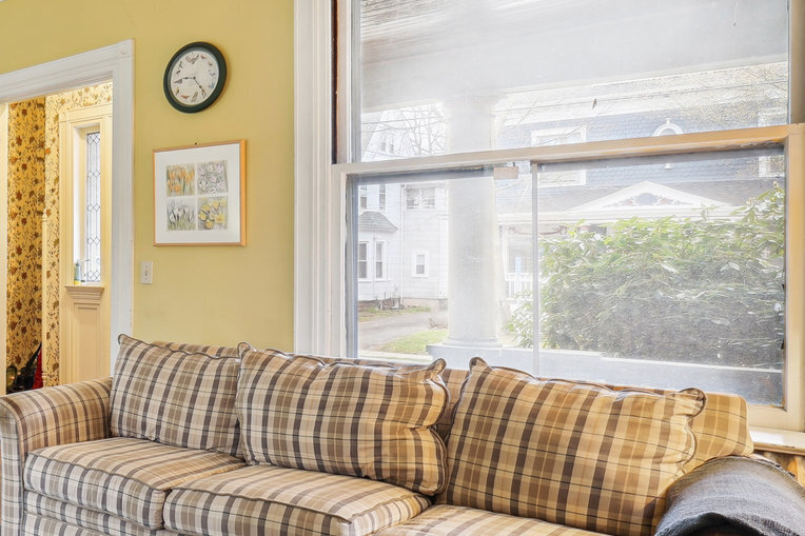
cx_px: -72
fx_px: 738
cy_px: 306
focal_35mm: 33
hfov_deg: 44.4
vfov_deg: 39.9
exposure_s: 1.3
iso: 100
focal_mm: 14
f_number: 9
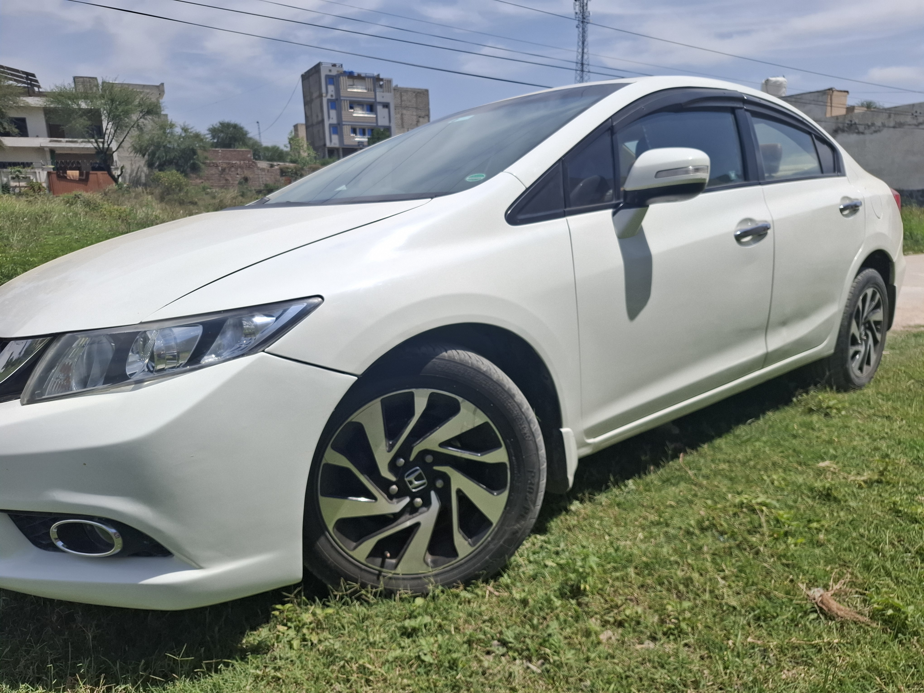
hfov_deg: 73.9
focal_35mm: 23
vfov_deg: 58.9
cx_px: 462
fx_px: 614
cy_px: 346
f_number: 1.8
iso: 50
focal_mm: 5.54
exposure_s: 1/2959
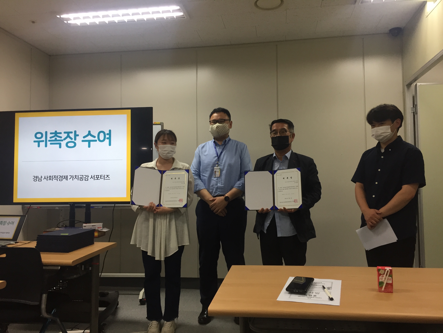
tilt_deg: +3.8
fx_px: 371
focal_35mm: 29
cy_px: 166
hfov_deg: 61.7
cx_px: 222
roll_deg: -0.5
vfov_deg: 48.2
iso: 32
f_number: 2.2
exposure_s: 1/30
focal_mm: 4.15
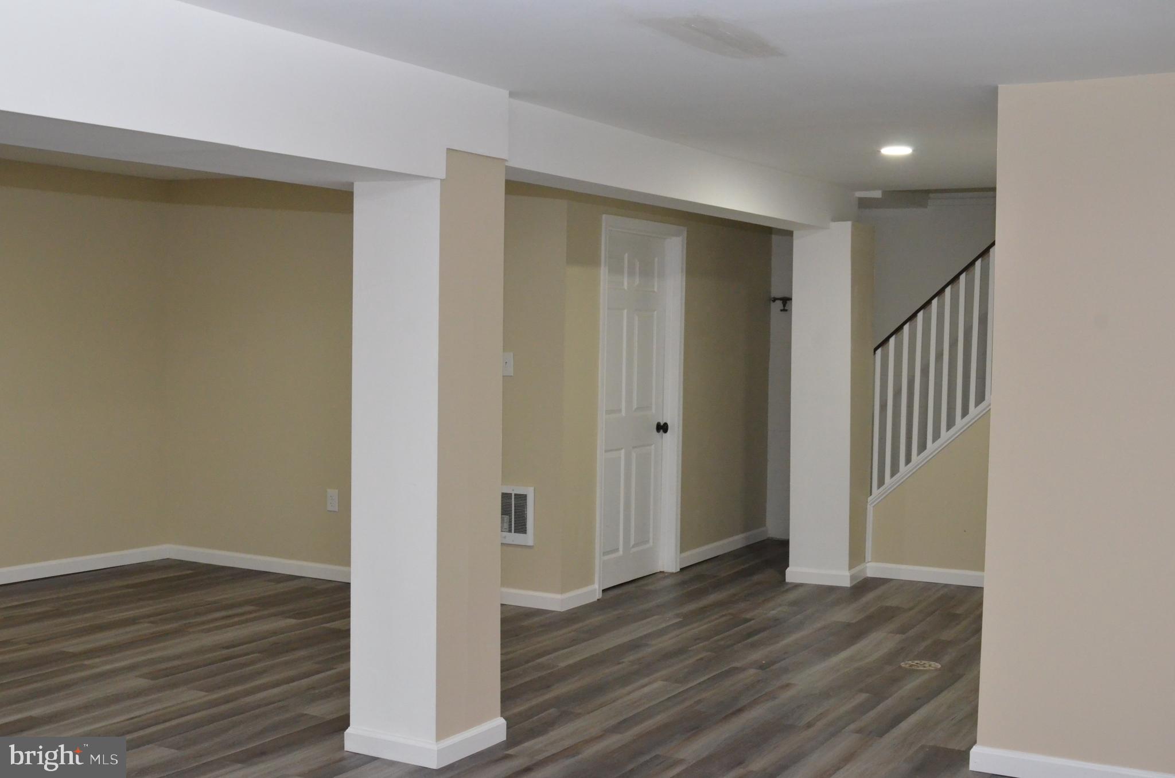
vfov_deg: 31.7
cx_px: 588
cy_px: 389
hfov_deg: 46.5
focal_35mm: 42
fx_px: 1368
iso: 3200
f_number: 10
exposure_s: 1/60
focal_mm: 28
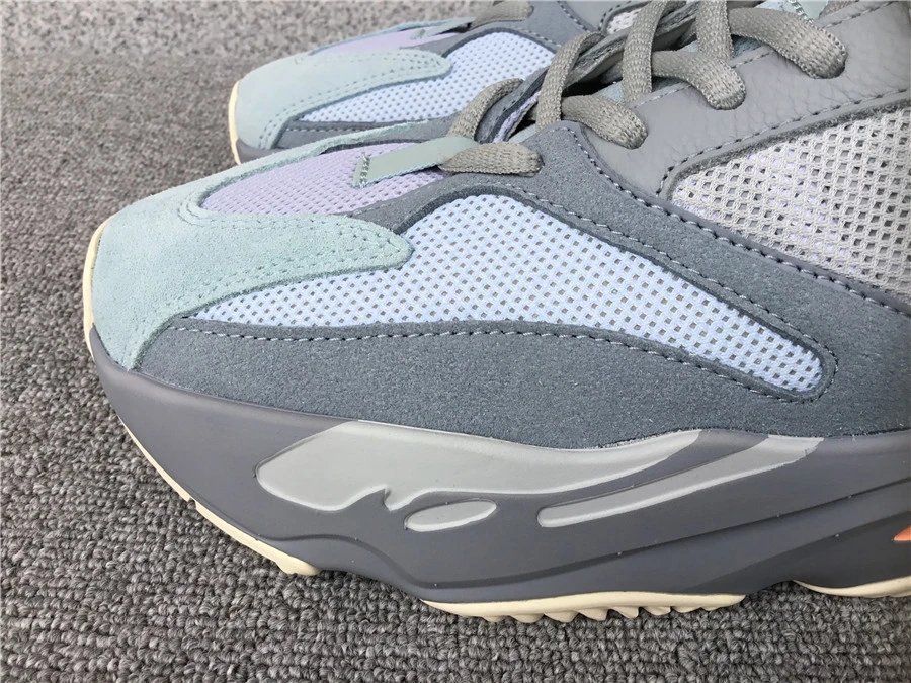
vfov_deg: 45.4
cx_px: 456
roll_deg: -3.2
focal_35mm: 31
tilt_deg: -34.7
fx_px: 816
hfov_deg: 58.4
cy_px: 342
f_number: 2.4
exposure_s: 1/118
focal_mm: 3.3
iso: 25
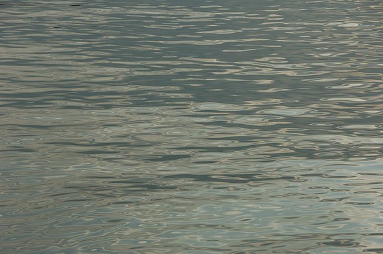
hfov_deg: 14.4
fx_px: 1514
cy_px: 127
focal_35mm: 142
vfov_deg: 9.6
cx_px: 192
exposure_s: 1/200
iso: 100
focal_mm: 95
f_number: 8.5
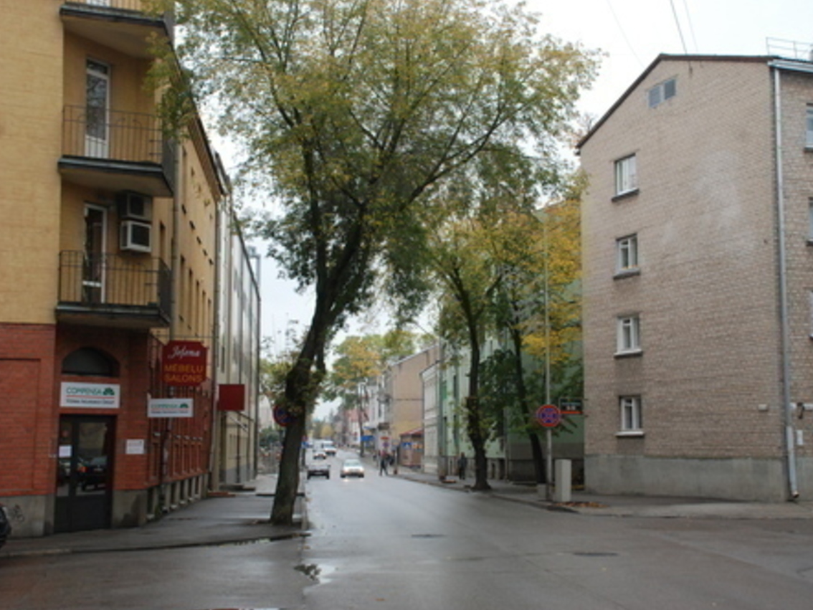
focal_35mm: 51
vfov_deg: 28.8
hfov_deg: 37.7
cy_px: 306
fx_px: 1187
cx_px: 454
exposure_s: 1/125
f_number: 8
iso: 640
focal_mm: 31
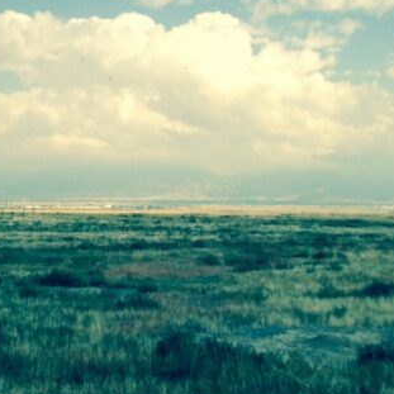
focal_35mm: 72
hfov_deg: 23.9
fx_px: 927
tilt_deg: +2.7
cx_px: 251
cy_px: 165
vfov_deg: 24.0
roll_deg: -2.0
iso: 50
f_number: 2.4
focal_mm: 4.12
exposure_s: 1/2463
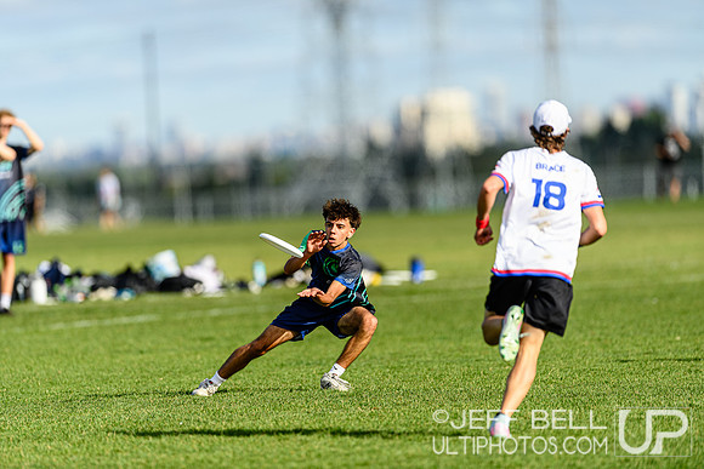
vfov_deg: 3.4
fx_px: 7824
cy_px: 234
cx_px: 352
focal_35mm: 400
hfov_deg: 5.2
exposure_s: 1/1600
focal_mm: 400
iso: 100
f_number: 3.2
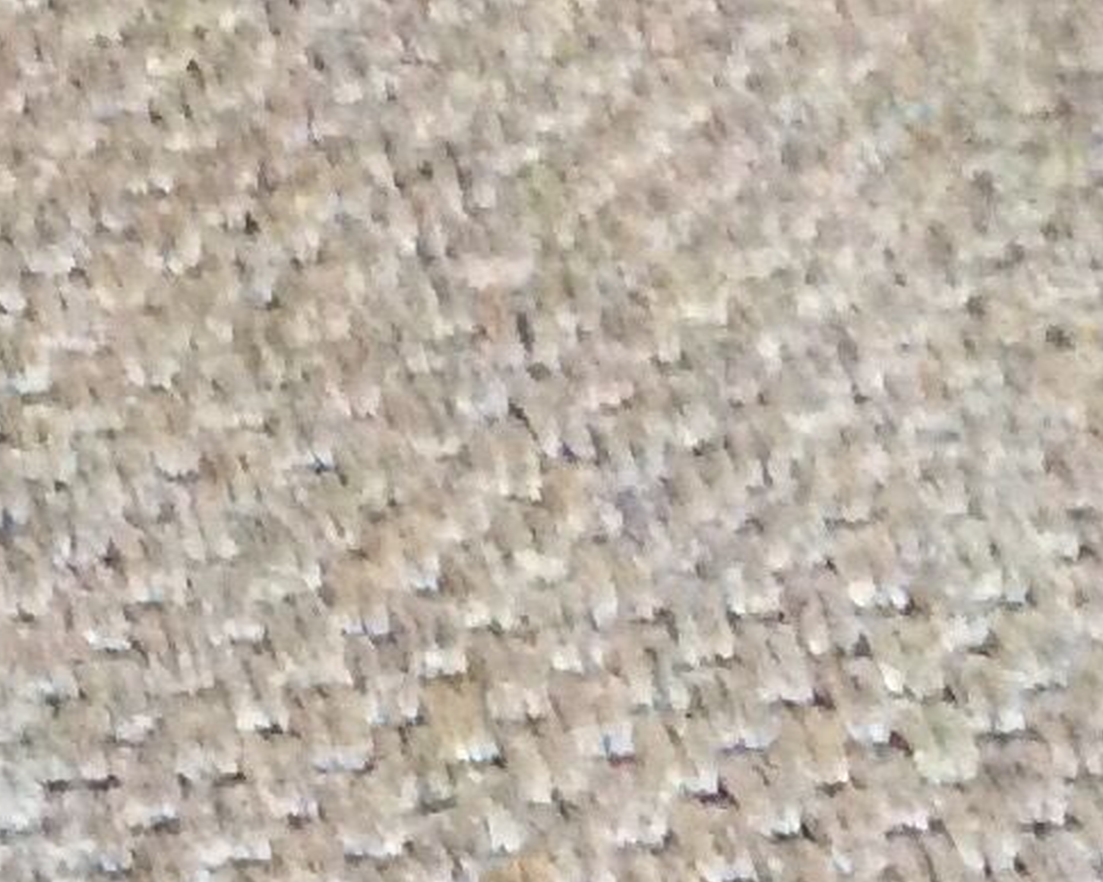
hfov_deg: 9.8
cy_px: 1837
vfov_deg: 8.7
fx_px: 5451
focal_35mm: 167
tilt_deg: -59.4
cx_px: -1734
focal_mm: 3.3
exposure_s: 1/25
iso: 320
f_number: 2.4
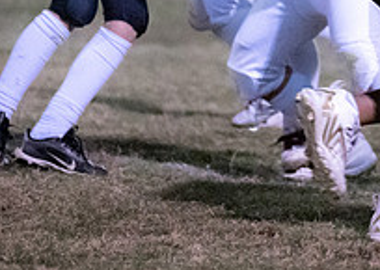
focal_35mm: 794
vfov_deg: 1.8
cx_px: 335
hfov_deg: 2.5
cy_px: -73
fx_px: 8555
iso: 16000
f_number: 2.8
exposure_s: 1/1000
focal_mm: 200
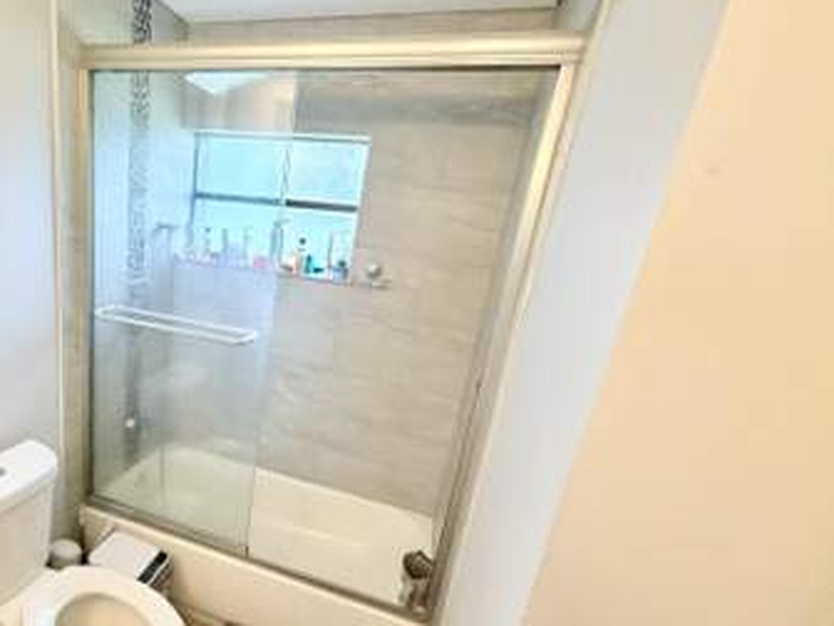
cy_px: 358
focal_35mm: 20
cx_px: 253
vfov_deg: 65.7
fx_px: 482
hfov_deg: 78.0
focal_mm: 2.22
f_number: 2.2
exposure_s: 1/60
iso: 400
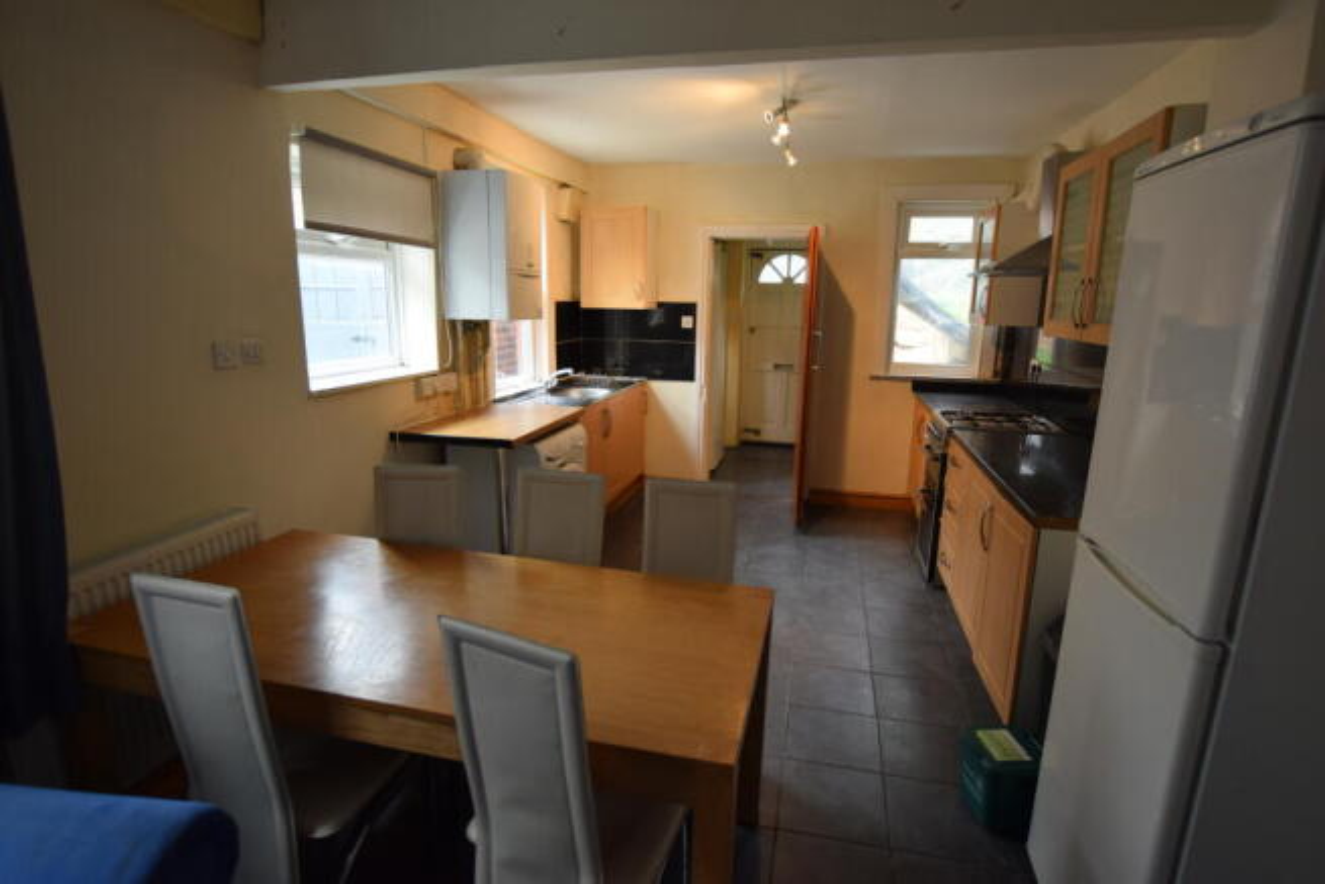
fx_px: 663
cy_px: 442
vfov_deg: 67.4
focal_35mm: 18
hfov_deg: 90.0
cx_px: 662
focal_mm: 12
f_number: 4
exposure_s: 1/60
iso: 560
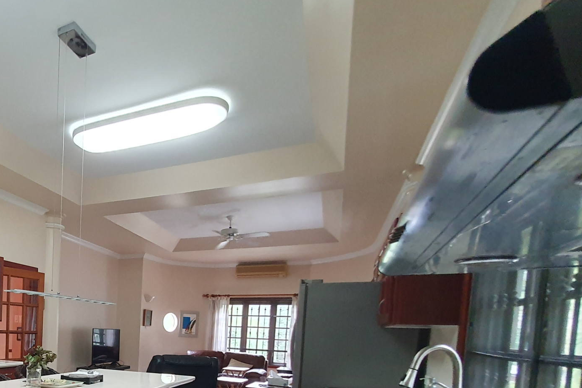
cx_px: 70
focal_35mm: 25
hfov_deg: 61.6
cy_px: 358
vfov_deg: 45.8
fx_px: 404
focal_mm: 1.8
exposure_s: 1/60
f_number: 2.2
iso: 400
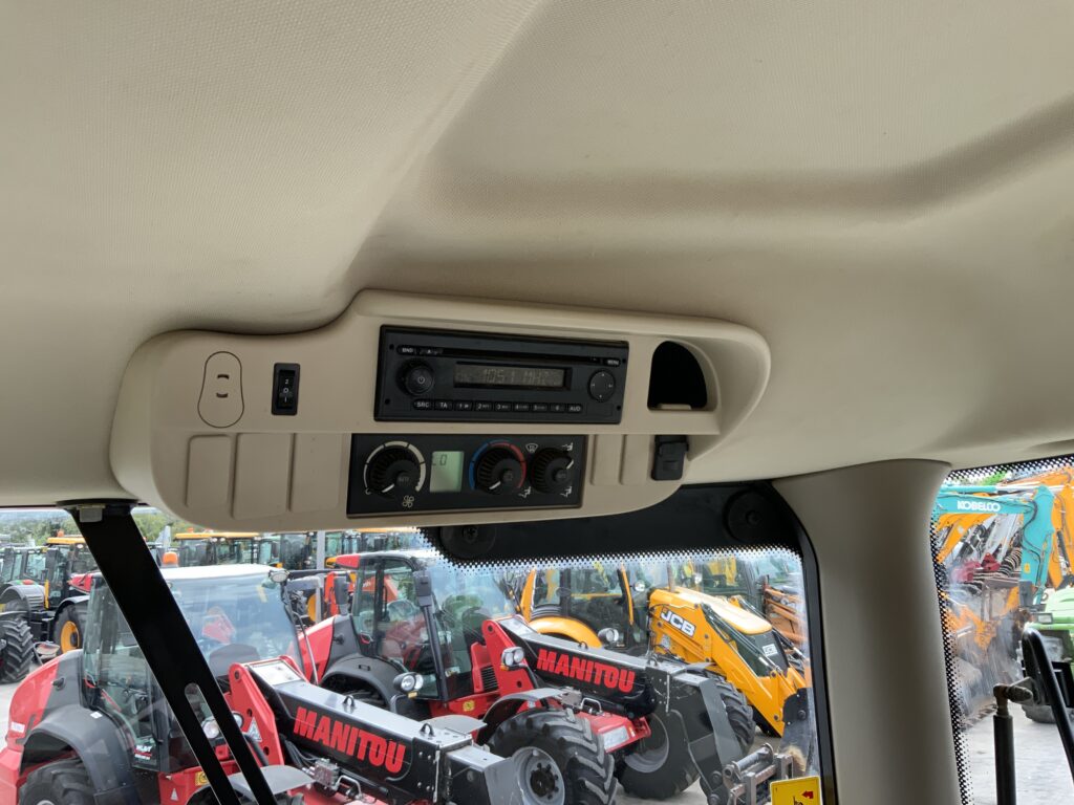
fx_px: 900
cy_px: 402
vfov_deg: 48.2
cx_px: 537
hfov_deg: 61.7
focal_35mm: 29
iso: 16
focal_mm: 3
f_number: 1.8
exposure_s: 1/128
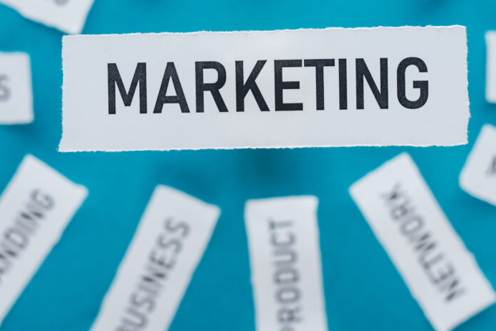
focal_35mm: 74
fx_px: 1019
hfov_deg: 27.4
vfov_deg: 18.3
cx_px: 245
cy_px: 87
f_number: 4.5
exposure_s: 1/160
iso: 64
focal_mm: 50
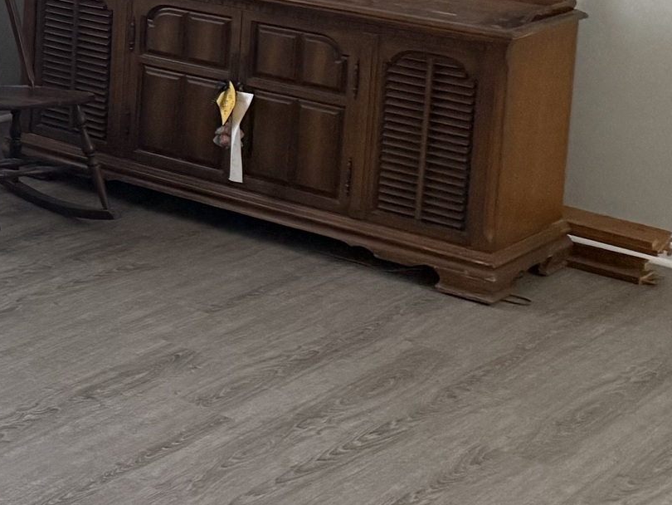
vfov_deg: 15.4
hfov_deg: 17.8
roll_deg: -1.3
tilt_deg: -3.4
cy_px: -175
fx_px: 1767
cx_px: -489
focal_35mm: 91
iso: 400
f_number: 1.78
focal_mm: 6.76
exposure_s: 1/60
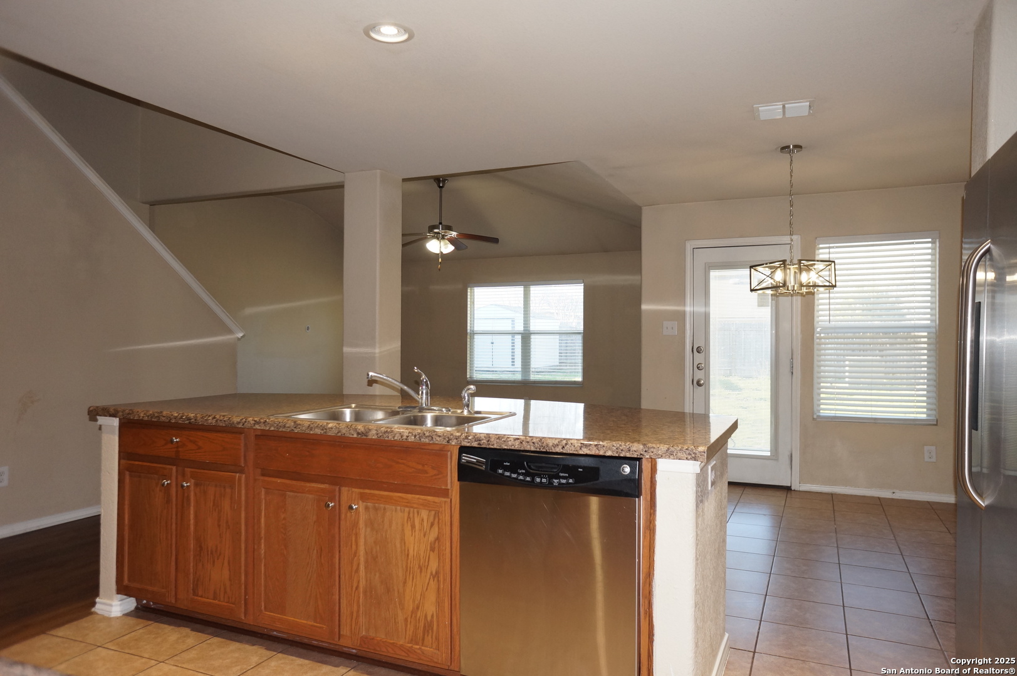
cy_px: 338
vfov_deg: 53.1
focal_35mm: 24
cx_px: 508
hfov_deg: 73.8
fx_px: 678
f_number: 4
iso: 500
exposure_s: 1/160
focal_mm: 16
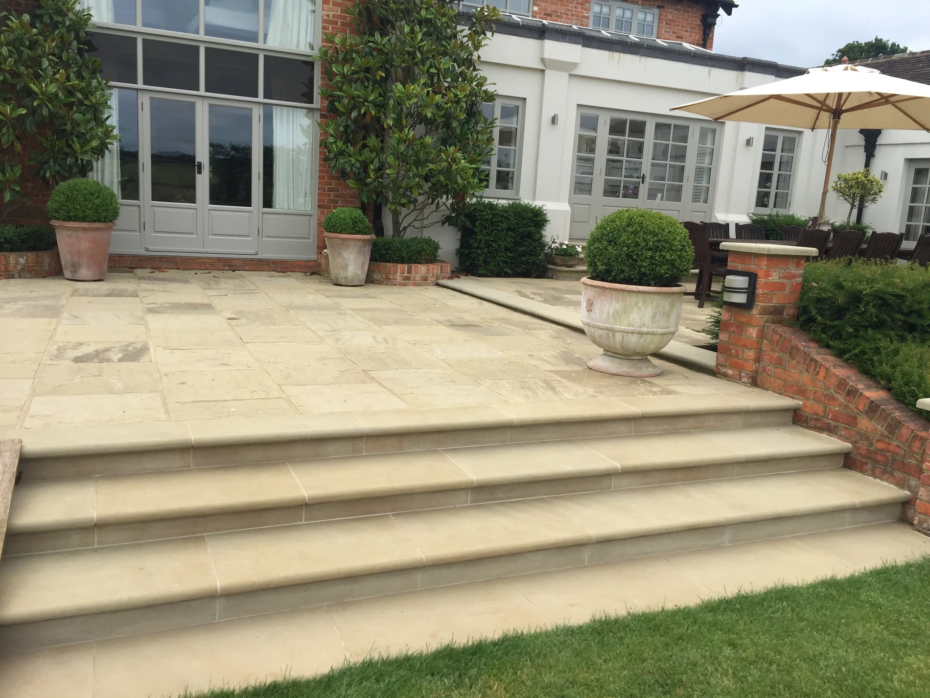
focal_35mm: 29
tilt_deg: -9.9
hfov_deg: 61.7
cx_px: 465
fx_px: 779
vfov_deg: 48.2
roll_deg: -4.2
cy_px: 349
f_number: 2.2
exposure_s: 1/791
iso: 32
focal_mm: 4.15
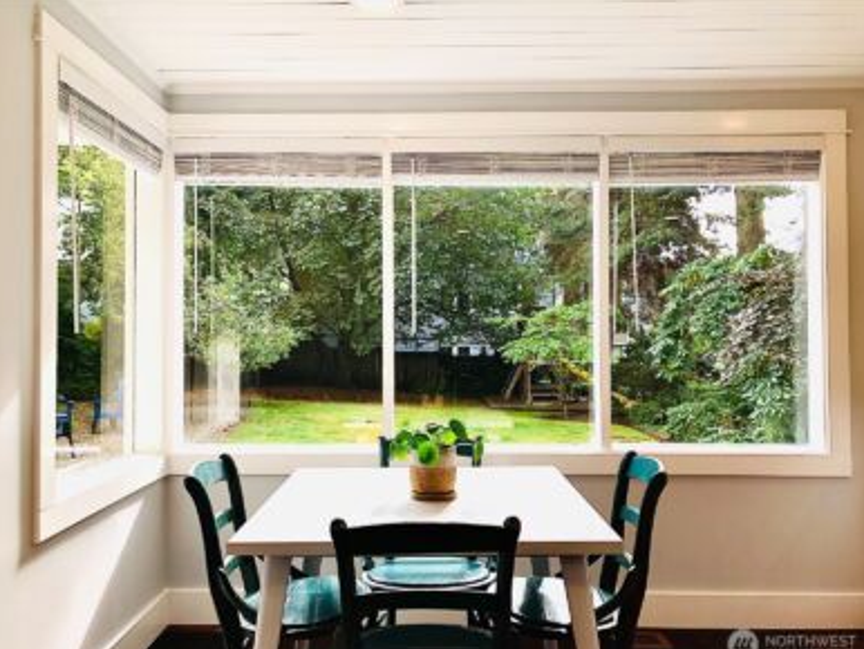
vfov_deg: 48.3
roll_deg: +0.1
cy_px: 331
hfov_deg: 61.6
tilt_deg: +0.4
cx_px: 425
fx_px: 724
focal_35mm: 29
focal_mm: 3.99
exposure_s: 1/139
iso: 20
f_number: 1.8
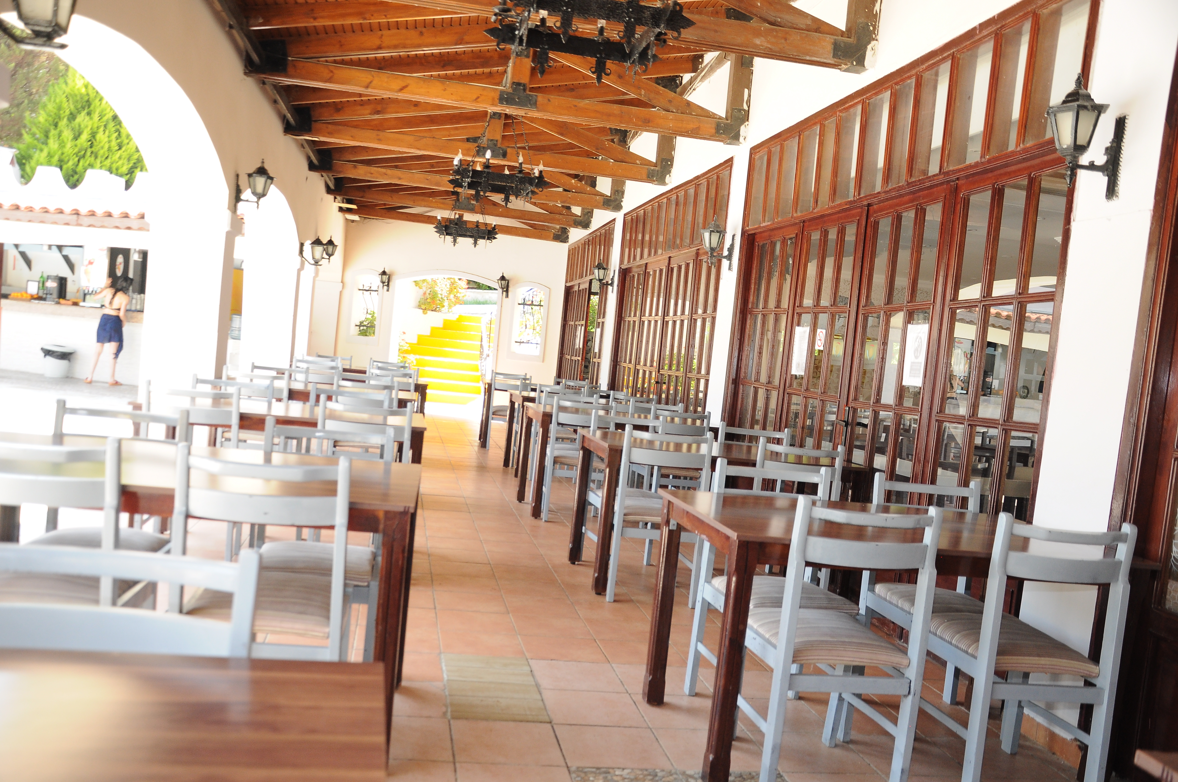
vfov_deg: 41.6
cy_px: 391
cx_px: 589
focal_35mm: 32
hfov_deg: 59.6
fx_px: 1029
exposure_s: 1/200
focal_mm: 21
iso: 500
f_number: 3.8
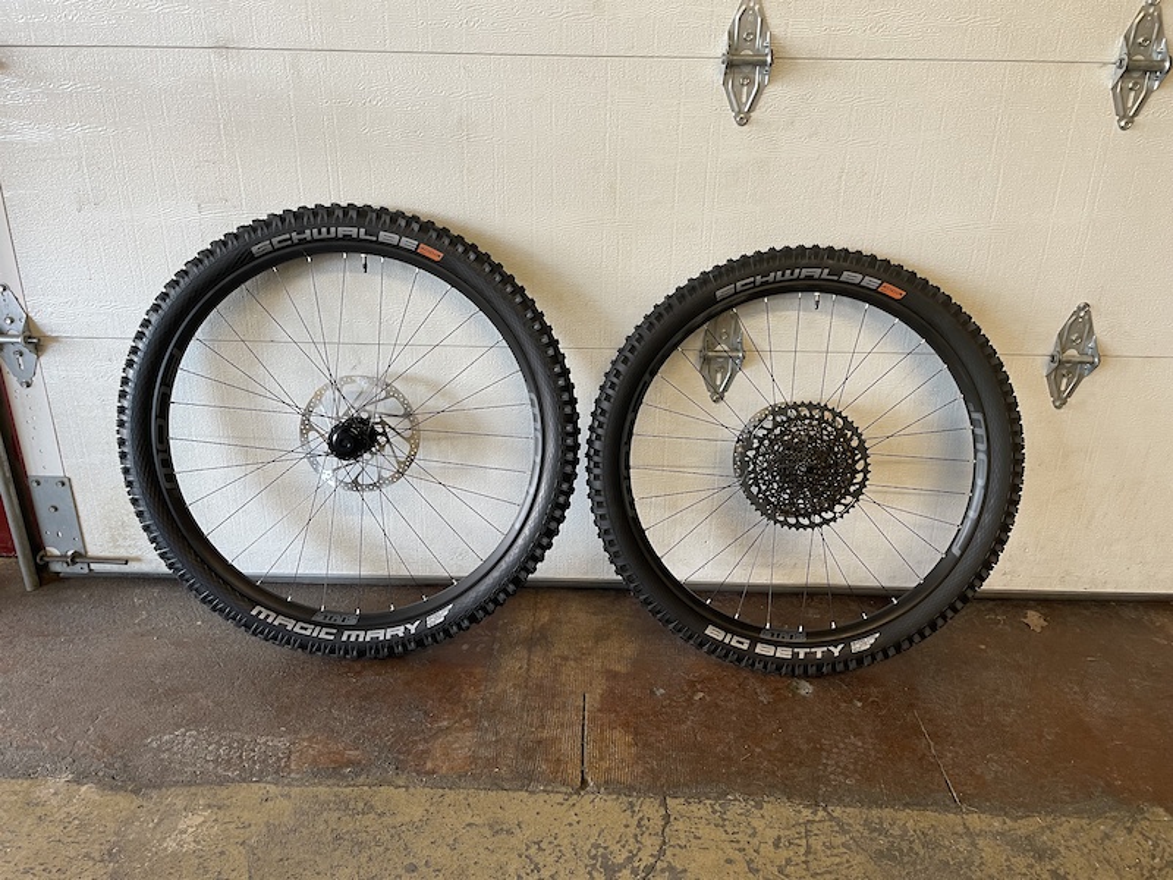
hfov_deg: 67.3
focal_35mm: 26
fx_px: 881
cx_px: 586
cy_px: 440
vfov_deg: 53.1
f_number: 1.6
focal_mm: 4.2
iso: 80
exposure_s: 1/60
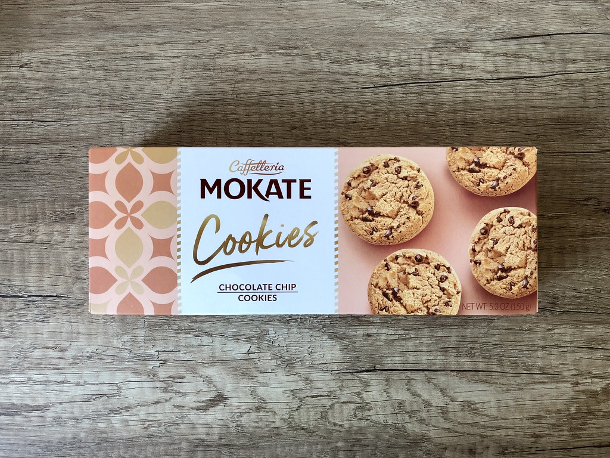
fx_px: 493
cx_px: 305
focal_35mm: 28
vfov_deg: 49.7
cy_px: 229
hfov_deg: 63.4
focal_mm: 4
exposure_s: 1/15
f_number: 1.8
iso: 40
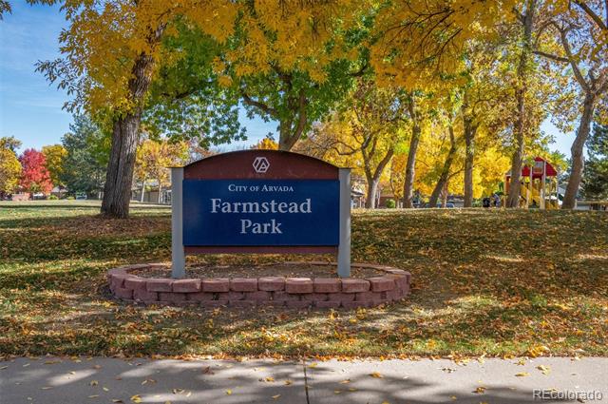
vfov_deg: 38.3
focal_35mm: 34
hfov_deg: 55.2
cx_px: 304
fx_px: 582
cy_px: 202
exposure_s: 1/5000
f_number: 7.1
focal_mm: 34.5
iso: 4000
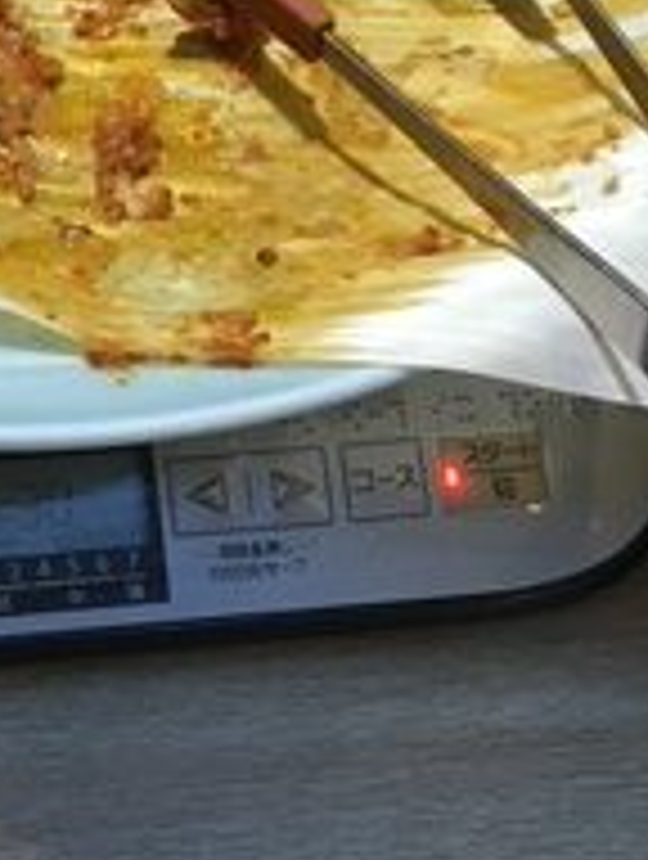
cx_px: -252
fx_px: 2413
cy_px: 171
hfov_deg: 14.5
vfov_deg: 20.0
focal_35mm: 97
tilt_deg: -54.9
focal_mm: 4.15
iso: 40
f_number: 2.2
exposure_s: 1/30
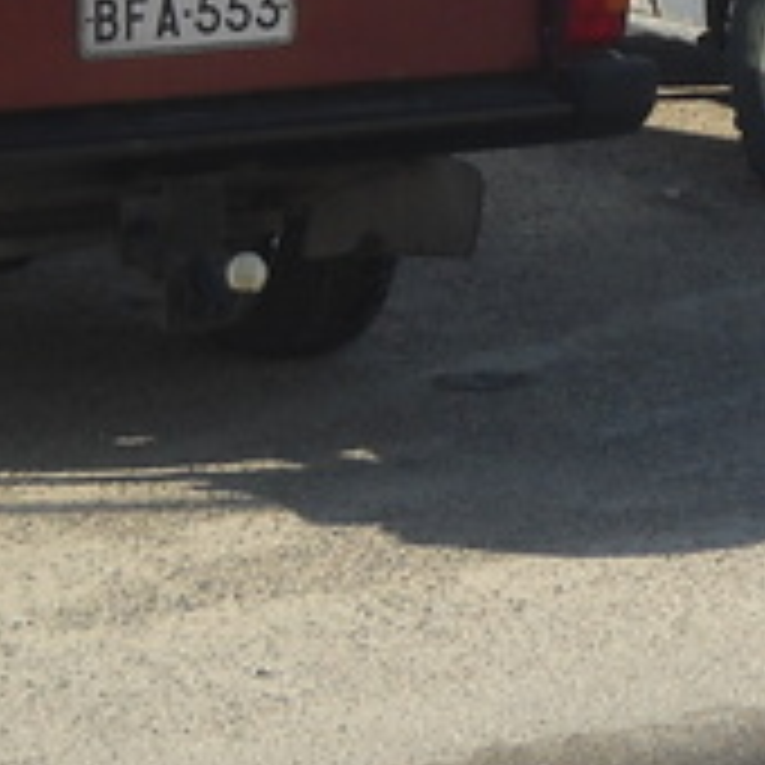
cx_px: 680
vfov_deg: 10.2
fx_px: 4225
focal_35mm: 169
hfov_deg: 10.3
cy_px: -76
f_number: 5.5
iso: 64
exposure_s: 1/141
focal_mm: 6.72
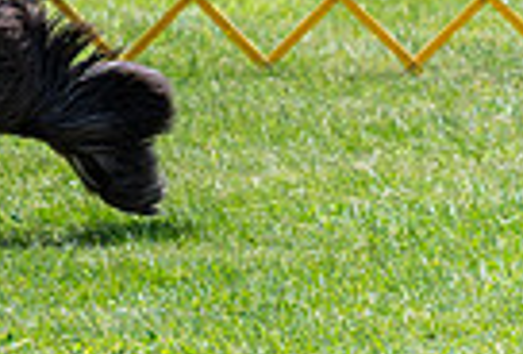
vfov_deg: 2.4
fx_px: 8303
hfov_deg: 3.6
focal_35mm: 569
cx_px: -524
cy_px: -221
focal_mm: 104
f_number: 3.5
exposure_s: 1/1000
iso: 100
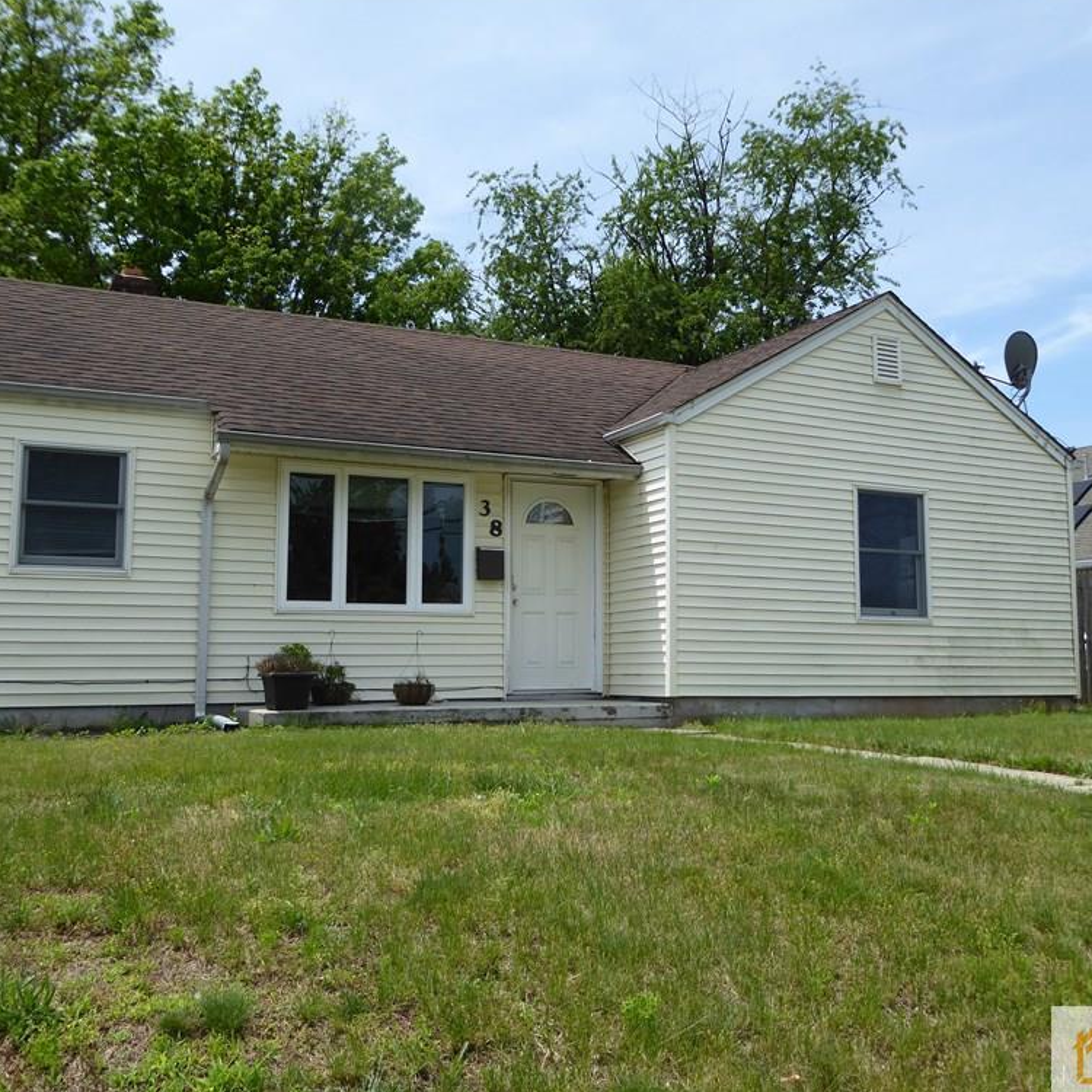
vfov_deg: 47.2
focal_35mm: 35
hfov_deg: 47.1
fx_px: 1249
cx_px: 603
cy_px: 539
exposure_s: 1/800
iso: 100
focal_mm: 5
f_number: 3.5
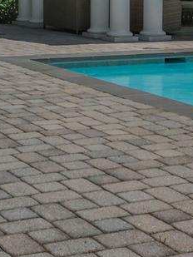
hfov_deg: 14.4
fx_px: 758
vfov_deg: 18.5
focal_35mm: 102
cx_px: 44
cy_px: -31
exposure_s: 1/320
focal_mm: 16
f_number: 9
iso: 200
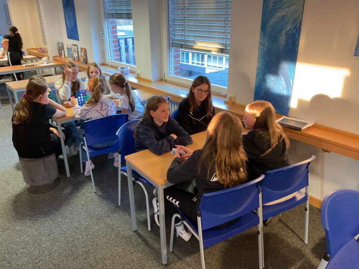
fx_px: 301
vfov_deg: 48.2
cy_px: 134
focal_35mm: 29
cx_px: 180
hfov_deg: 61.7
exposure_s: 1/50
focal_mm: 3
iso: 250
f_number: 1.8
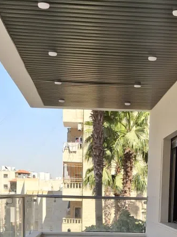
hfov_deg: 19.0
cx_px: 126
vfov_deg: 24.0
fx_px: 525
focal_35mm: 77
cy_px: 250
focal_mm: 4.69
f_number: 1.8
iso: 32
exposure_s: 1/1152
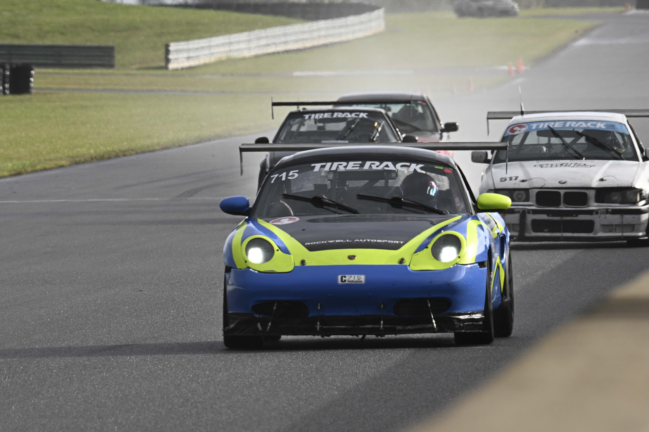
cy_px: 162
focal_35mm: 789
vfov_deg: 1.7
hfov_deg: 2.6
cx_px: 307
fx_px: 14223
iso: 400
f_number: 16
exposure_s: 1/250
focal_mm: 600
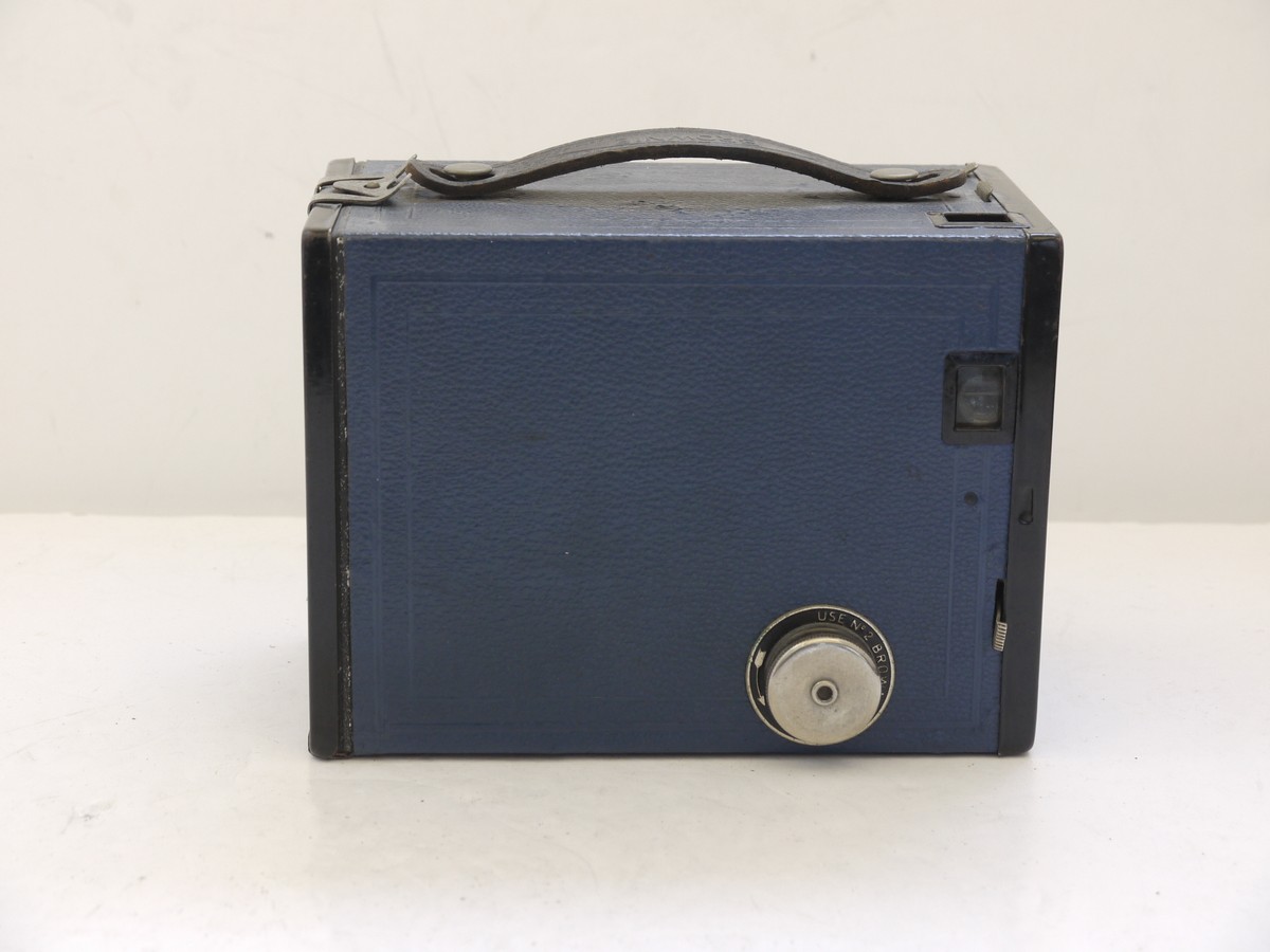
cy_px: 476
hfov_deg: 23.3
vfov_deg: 17.6
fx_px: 3082
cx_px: 635
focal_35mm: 84
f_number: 10
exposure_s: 1/6
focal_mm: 42
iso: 400
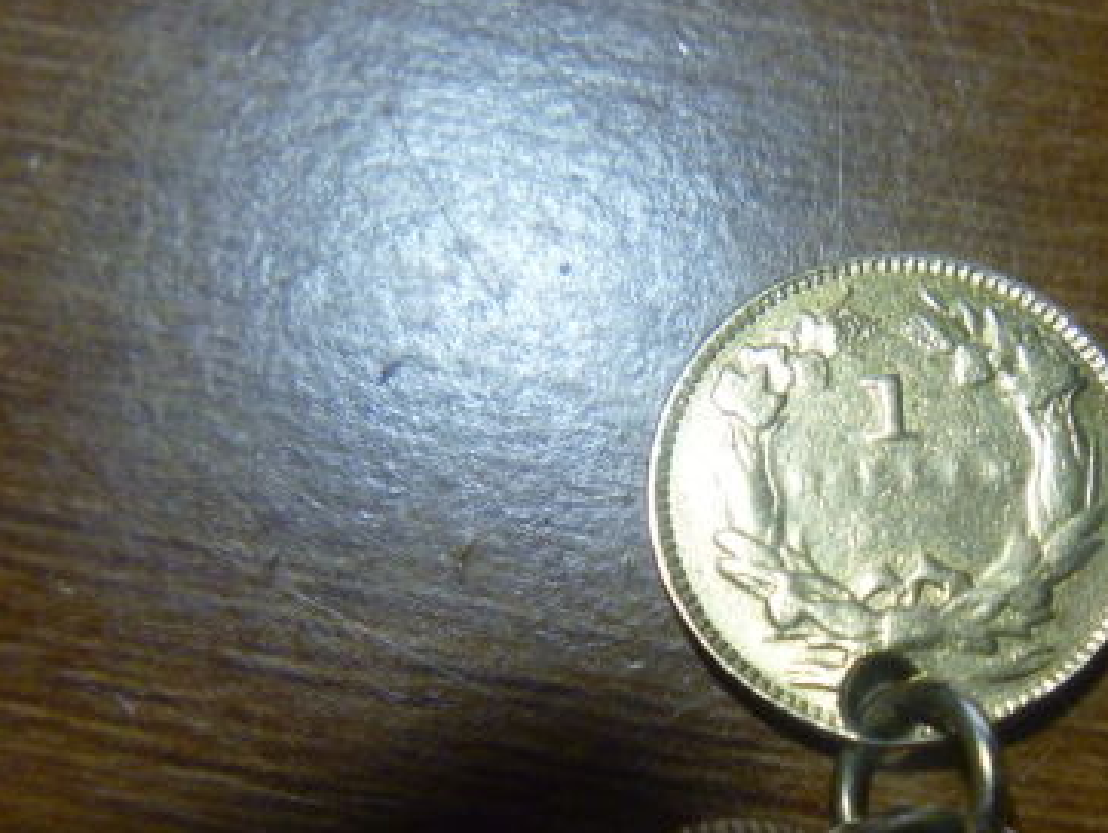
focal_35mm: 58
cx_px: 866
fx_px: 1858
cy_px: 524
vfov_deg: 25.2
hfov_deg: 32.4
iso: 400
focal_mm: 6.3
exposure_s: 1/20
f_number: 3.5
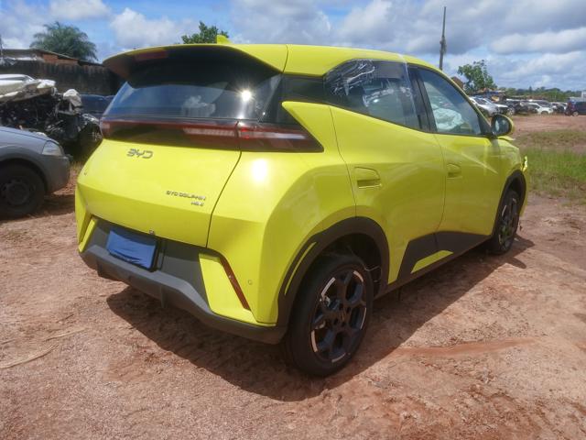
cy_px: 220
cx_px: 293
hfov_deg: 67.3
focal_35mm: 26
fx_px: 440
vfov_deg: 53.1
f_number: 1.8
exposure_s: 1/910
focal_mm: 3.98
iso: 20
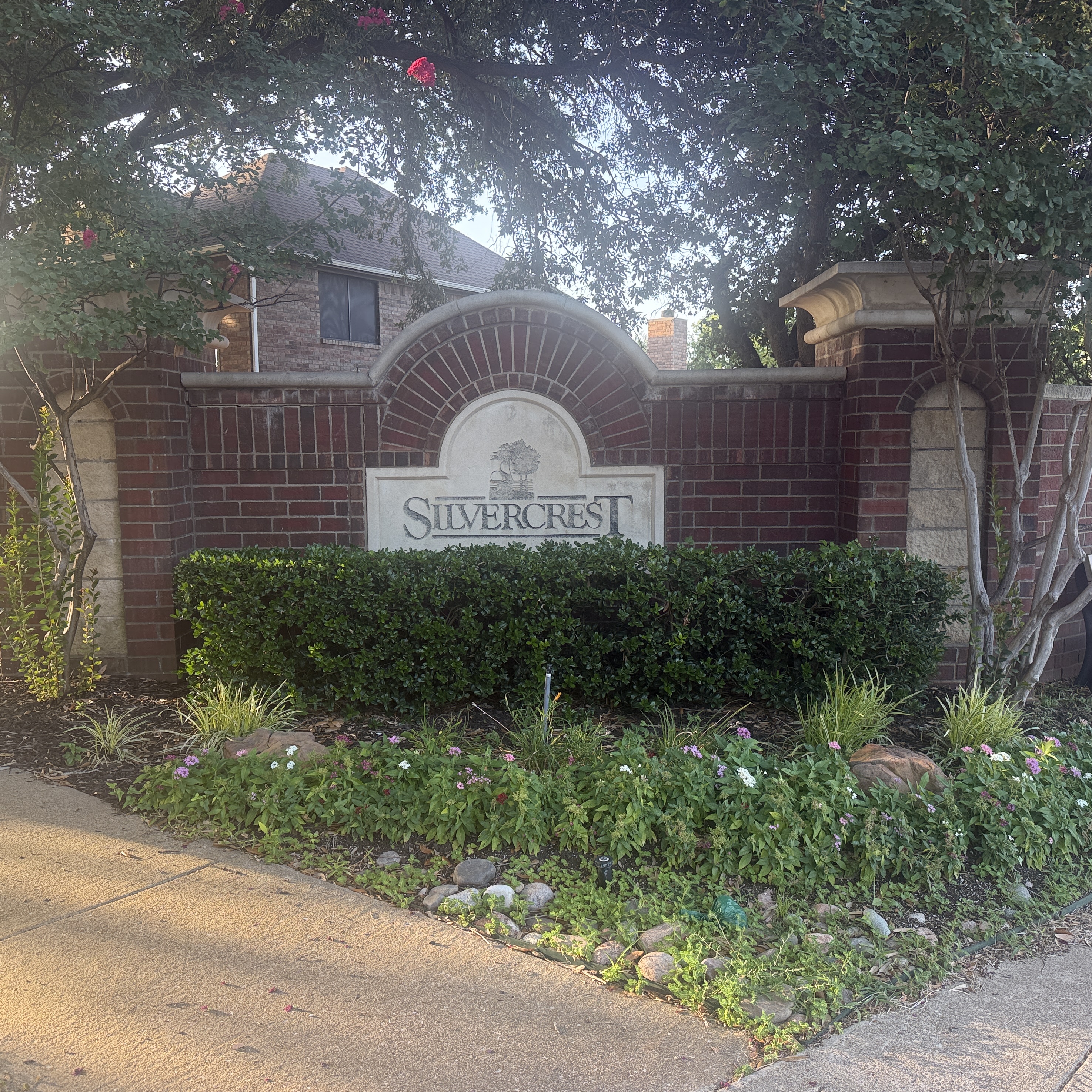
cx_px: 551
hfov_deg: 55.6
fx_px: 1035
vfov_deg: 55.6
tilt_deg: -6.2
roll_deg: -0.3
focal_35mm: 29
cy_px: 545
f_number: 1.78
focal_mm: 6.76
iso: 125
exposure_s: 1/243
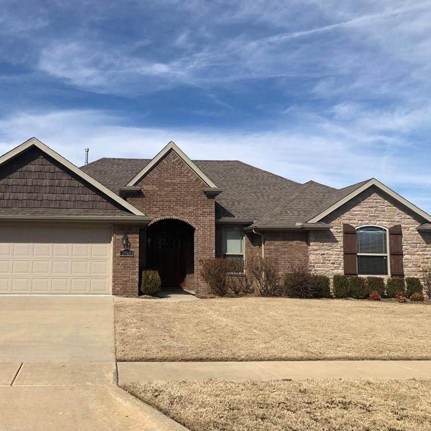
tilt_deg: +6.5
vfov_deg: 48.5
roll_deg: -1.2
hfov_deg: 47.6
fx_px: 479
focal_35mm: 34
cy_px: 216
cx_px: 142
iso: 20
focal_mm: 4
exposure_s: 1/1946
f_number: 1.8
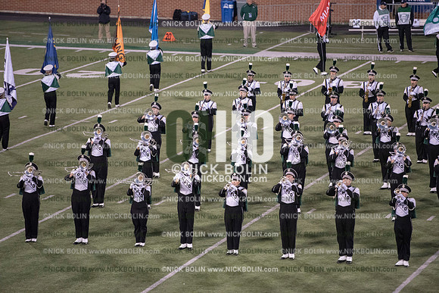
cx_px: 220
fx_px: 2439
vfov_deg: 6.9
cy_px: 146
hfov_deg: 10.3
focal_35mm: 200
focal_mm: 200
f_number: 3.2
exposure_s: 1/1250
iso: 5000
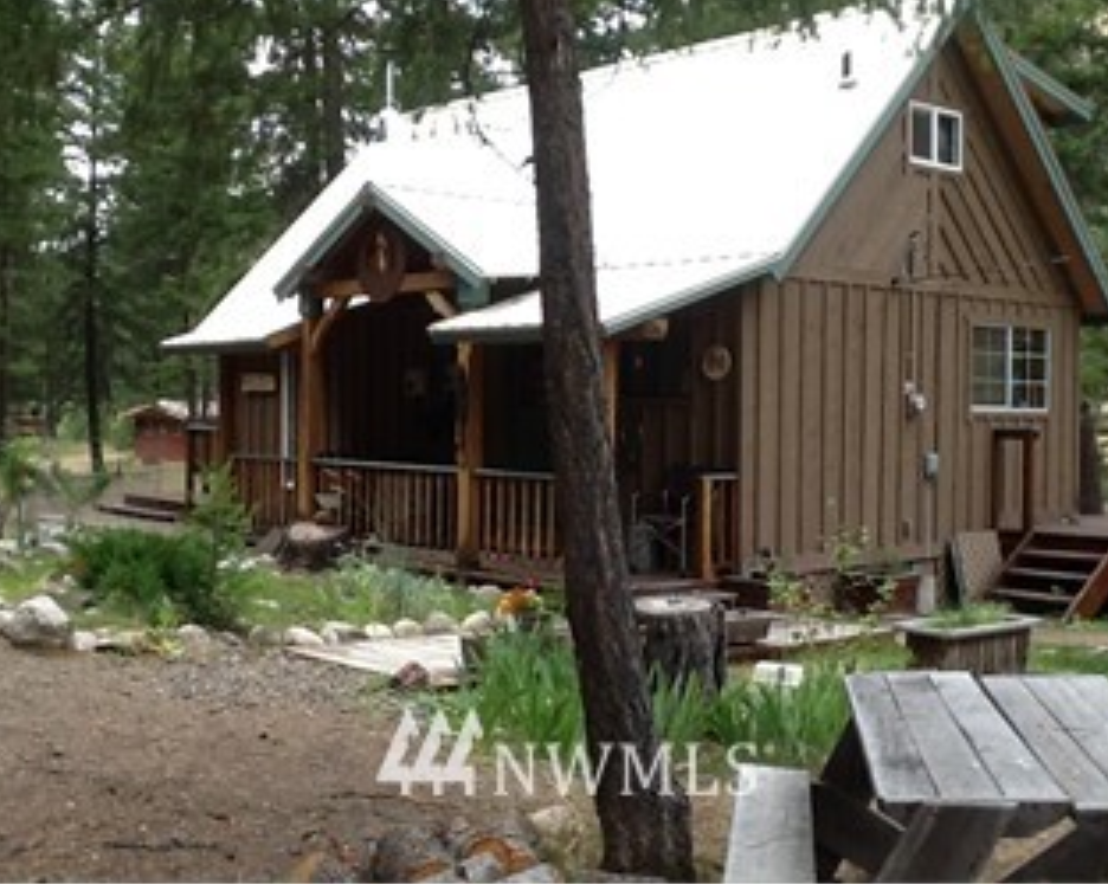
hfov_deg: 39.6
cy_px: 433
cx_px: 577
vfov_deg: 32.0
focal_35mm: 47
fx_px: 1540
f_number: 2.4
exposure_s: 1/245
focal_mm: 2.03
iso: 40
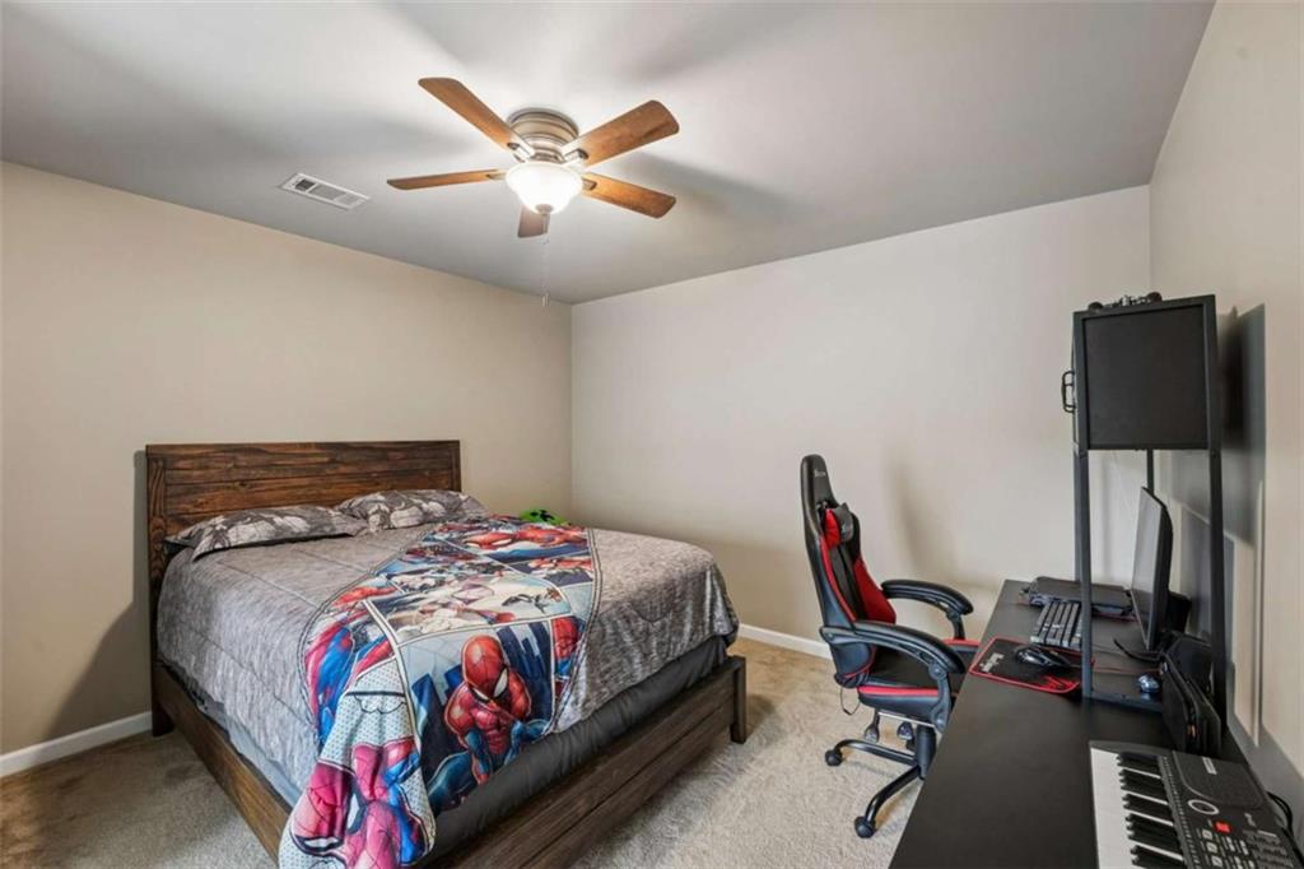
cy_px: 434
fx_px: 507
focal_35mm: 14
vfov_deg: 81.2
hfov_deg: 104.3
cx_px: 652
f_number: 8
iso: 320
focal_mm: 14
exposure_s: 1/2
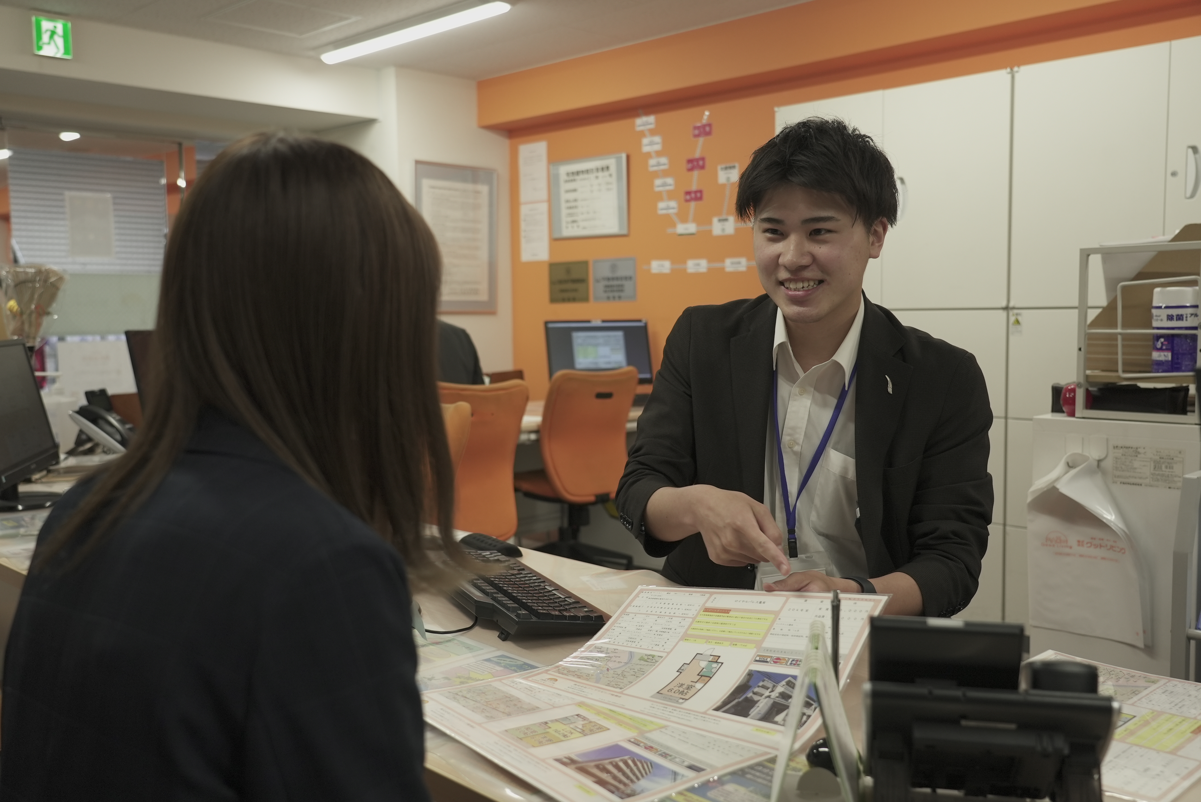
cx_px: 600
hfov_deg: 57.2
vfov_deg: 40.0
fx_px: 1101
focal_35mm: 33
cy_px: 401
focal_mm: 33
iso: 640
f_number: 4
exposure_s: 1/100
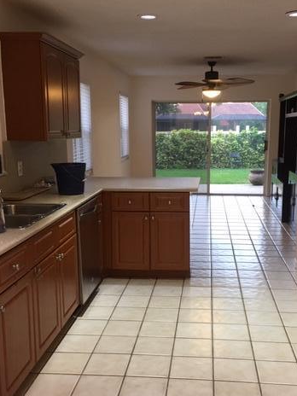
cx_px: 162
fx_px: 458
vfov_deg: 46.8
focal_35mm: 40
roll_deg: +1.2
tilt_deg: -8.6
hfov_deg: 35.9
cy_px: 212
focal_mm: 4.15
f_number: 2.2
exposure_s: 1/15
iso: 32
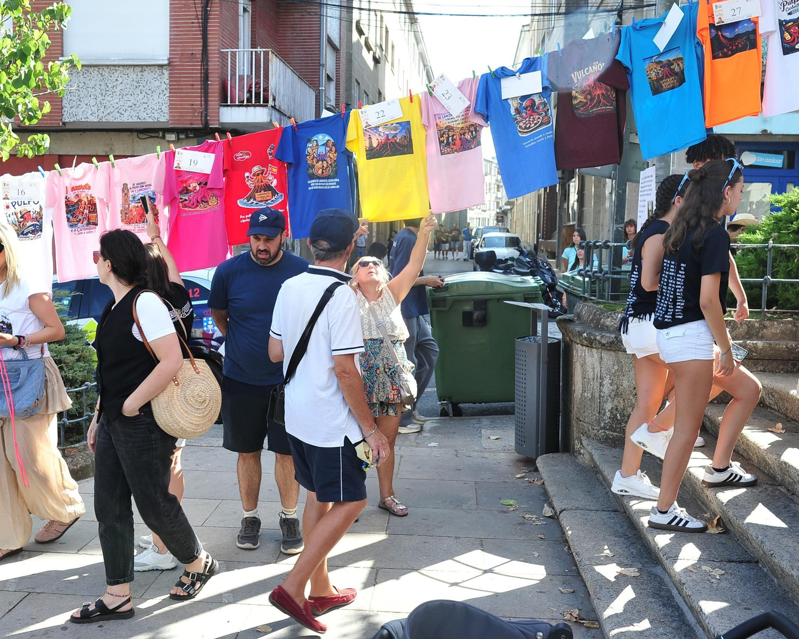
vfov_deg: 37.4
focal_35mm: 40
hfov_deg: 45.7
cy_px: 323
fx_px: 946
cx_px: 349
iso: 400
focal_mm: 35
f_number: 7.1
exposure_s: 1/200
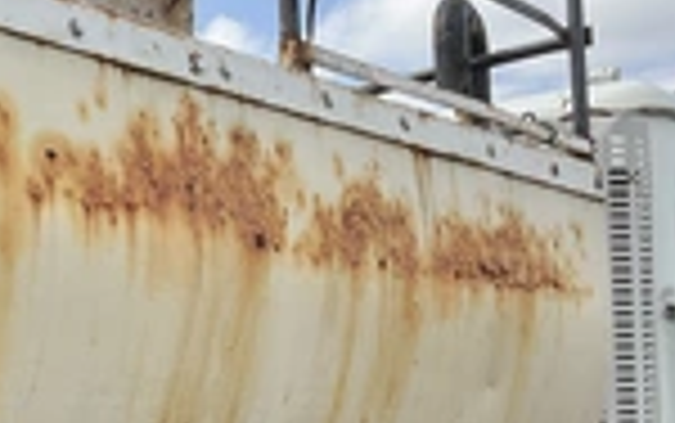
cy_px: 382
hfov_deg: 23.8
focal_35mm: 82
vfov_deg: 15.8
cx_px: -45
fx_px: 1510
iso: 25
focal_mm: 3
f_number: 1.8
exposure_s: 1/1451
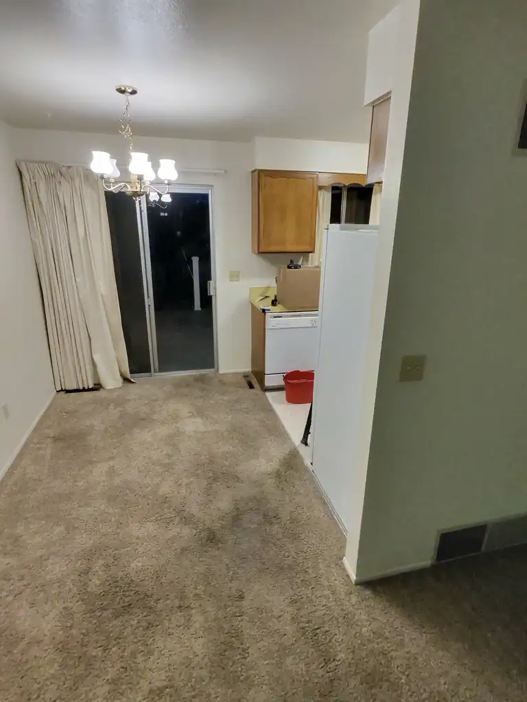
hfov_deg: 89.9
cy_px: 351
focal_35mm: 13
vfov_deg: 106.2
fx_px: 264
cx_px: 264
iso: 305
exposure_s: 1/40
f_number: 2.2
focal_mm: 2.24
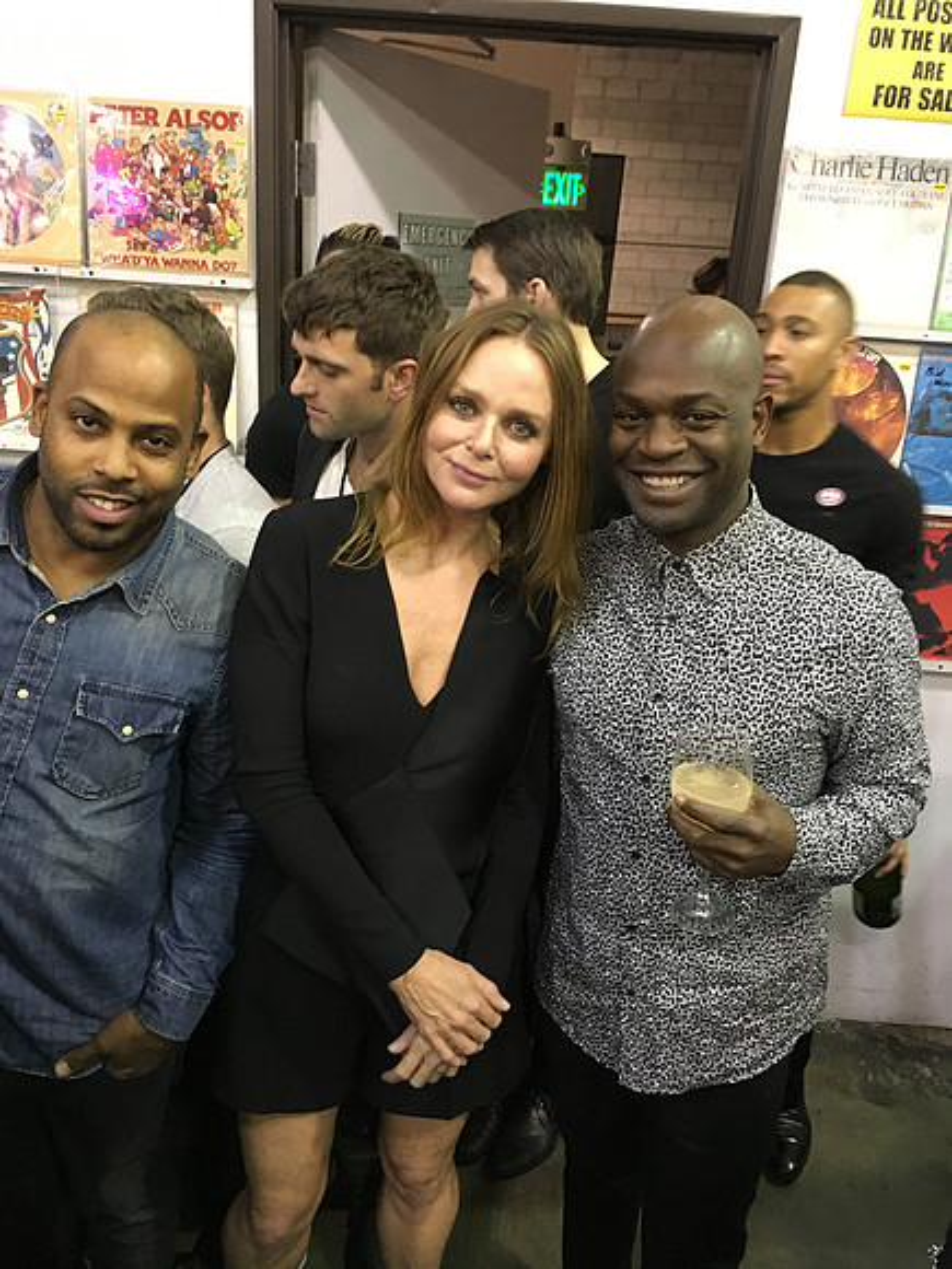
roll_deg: -3.0
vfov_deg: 61.7
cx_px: 476
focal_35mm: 29
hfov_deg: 48.2
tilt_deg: -20.3
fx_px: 1063
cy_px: 634
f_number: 2.2
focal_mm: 4.15
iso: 200
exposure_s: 1/20
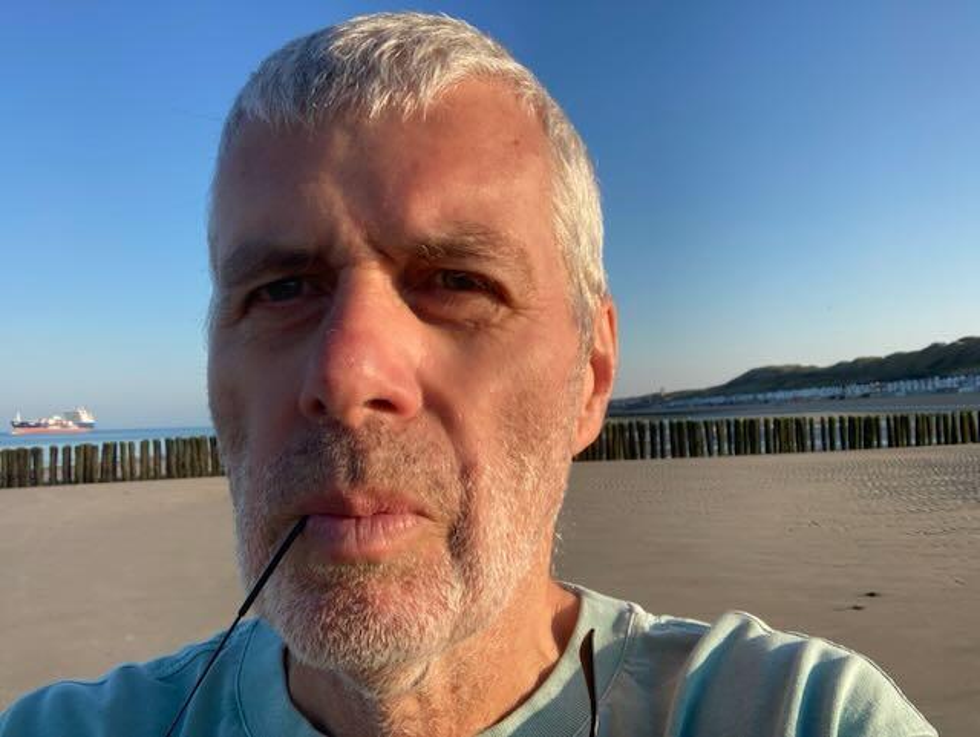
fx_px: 907
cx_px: 490
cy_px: 368
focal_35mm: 32
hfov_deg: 56.8
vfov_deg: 44.2
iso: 20
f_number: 2.2
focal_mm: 2.87
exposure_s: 1/574
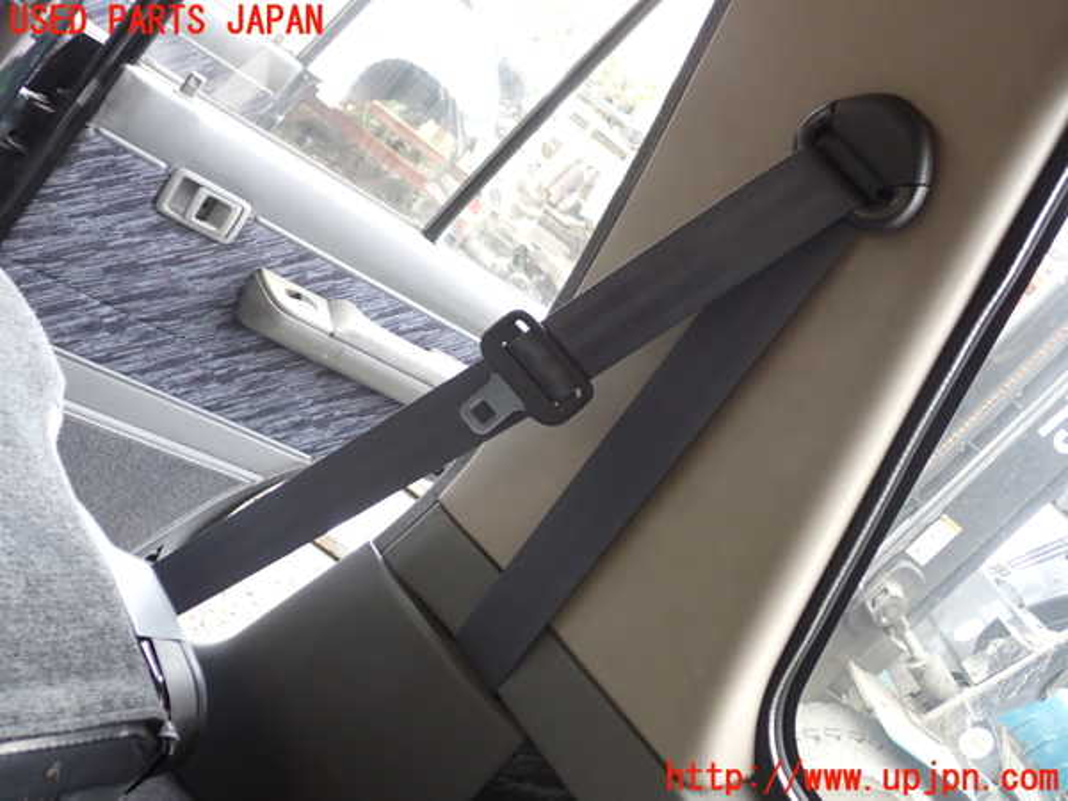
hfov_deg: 51.4
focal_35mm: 36
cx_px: 534
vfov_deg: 39.7
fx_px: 1111
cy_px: 400
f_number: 2.5
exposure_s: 1/40
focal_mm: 6.37
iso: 250
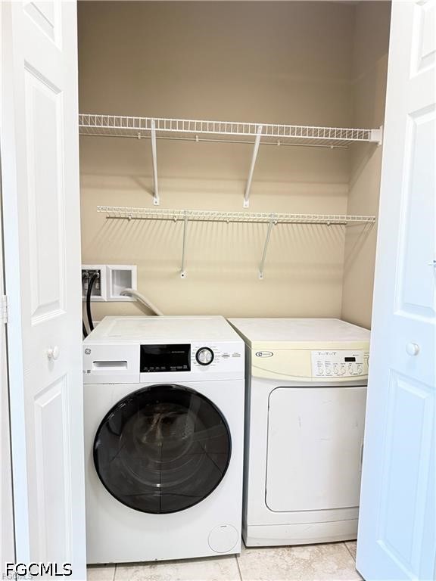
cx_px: 218
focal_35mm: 24
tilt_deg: -5.8
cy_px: 290
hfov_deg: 56.8
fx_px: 403
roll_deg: -1.6
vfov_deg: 71.6
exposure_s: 1/40
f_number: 1.78
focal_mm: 6.76
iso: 640
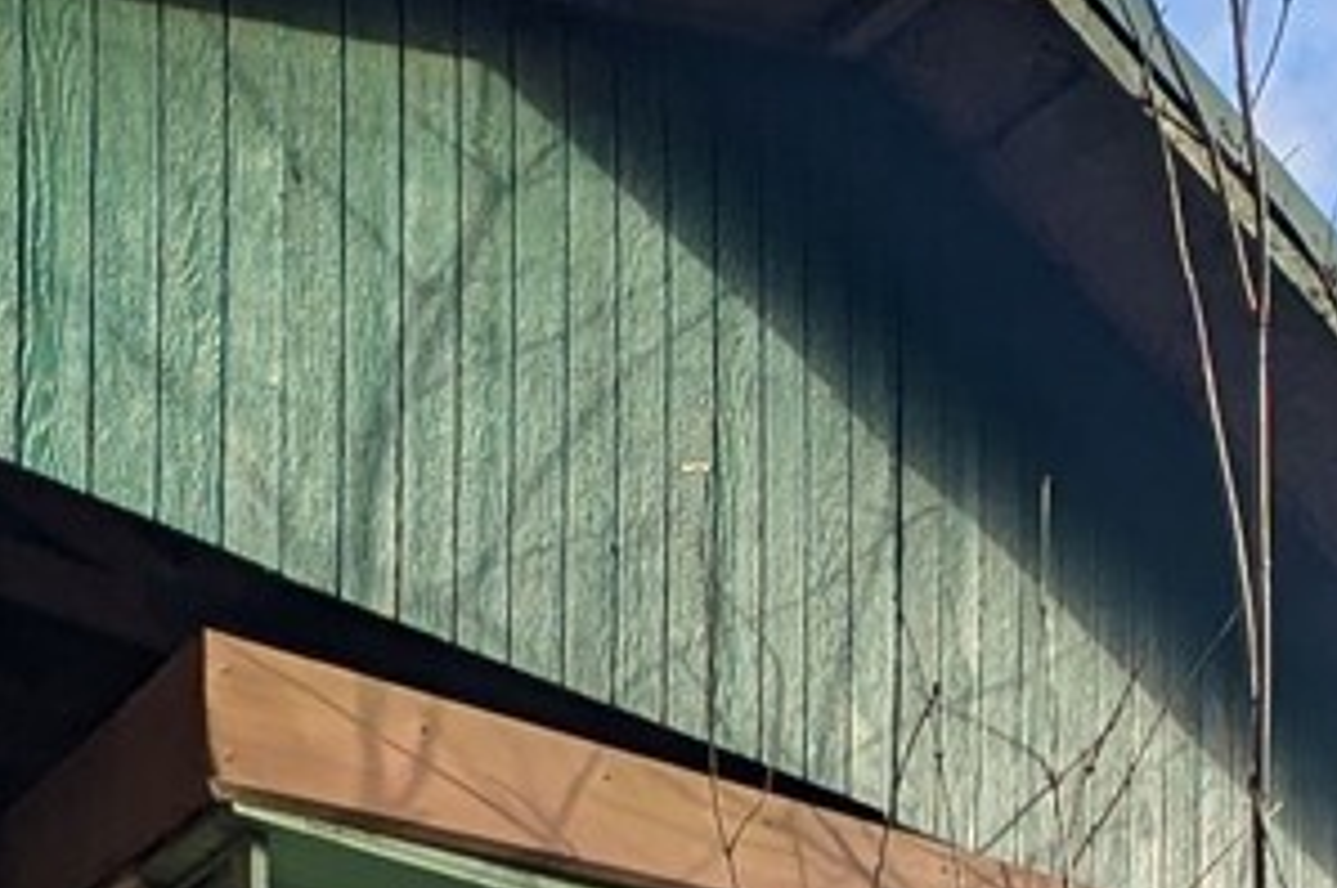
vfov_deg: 15.5
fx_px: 2486
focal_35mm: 67
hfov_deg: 29.7
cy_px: 1859
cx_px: 987
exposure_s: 1/1292
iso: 31
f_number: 1.95
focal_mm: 2.23
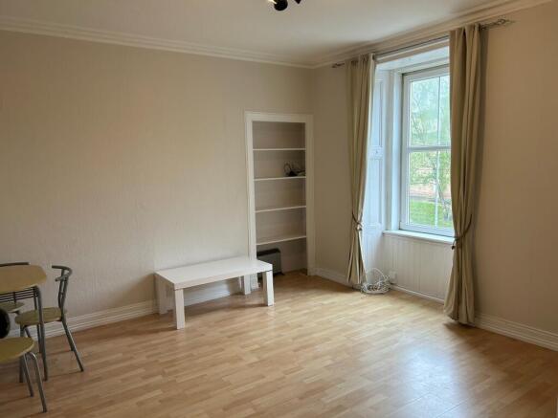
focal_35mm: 26
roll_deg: +1.3
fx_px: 419
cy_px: 209
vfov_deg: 53.0
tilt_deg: -7.2
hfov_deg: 67.3
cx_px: 279
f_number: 1.5
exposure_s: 1/121
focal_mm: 5.7
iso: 125
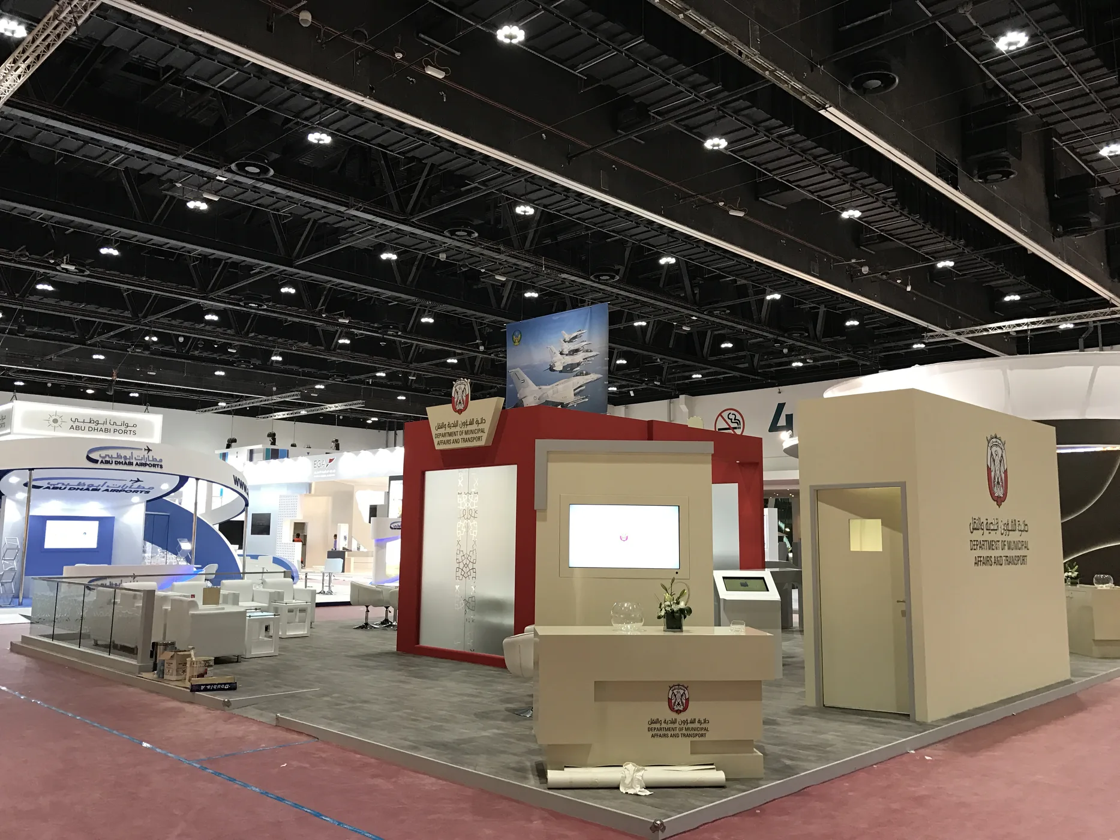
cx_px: 560
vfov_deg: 49.7
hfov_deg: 63.4
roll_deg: -0.1
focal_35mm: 28
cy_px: 420
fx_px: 906
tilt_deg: +6.2
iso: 32
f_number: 1.8
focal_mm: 3.99
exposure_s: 1/20
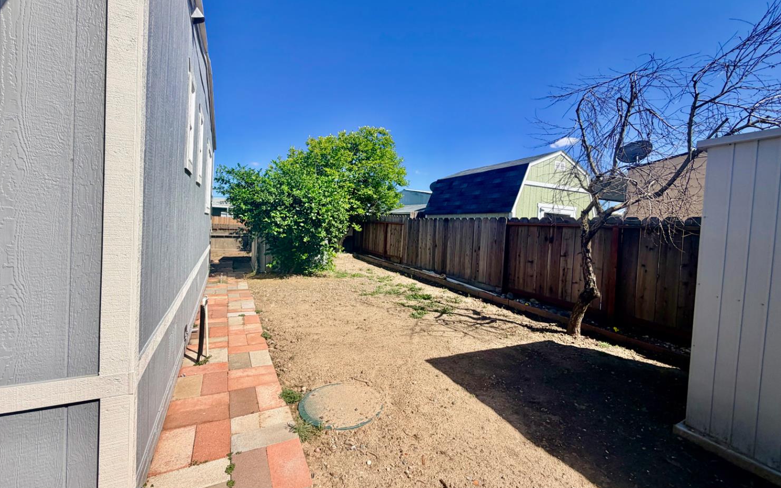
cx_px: 387
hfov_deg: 101.5
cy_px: 236
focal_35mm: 15
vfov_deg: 74.7
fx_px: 319
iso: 25
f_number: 2.2
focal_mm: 2.22
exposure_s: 1/1050
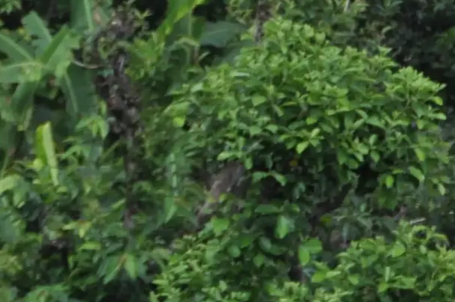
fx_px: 15925
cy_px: 558
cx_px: -459
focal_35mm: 1262
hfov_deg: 1.6
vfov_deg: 1.1
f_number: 5.6
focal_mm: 200
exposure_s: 1/1000
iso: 450
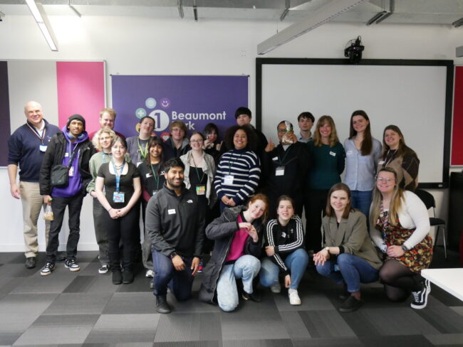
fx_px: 401
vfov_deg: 46.8
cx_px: 232
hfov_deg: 59.9
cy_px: 174
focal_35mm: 30
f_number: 3.7
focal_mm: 15
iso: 2500
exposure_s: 1/60
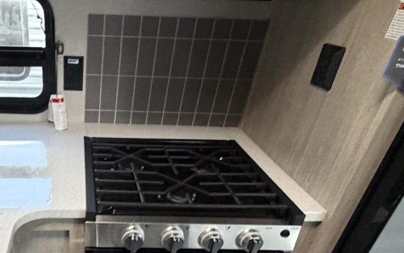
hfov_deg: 55.6
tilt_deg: -43.2
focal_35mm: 32
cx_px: 84
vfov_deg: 36.8
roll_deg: +2.9
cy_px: 231
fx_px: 352
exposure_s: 1/61
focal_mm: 2.22
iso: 320
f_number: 2.2
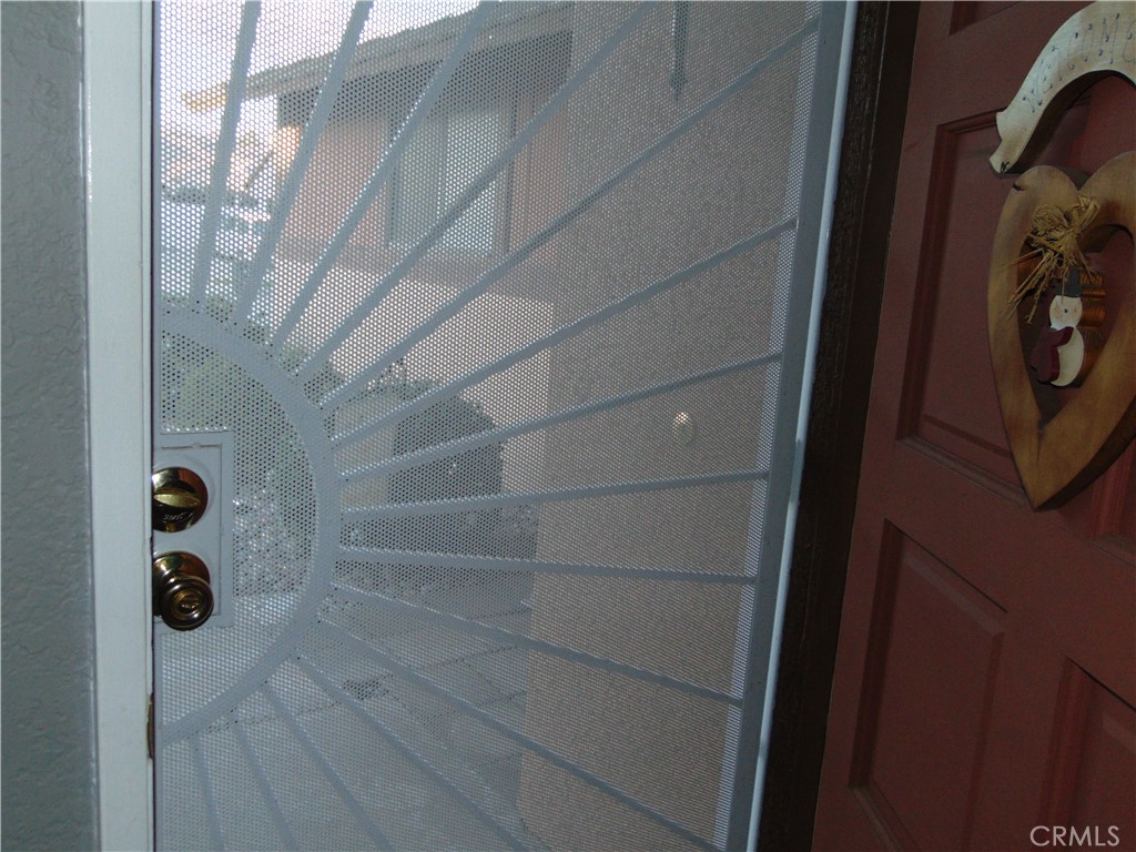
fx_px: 985
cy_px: 426
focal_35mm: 30
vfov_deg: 46.8
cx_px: 568
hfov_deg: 60.0
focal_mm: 5.4
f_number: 3.1
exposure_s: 1/40
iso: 200
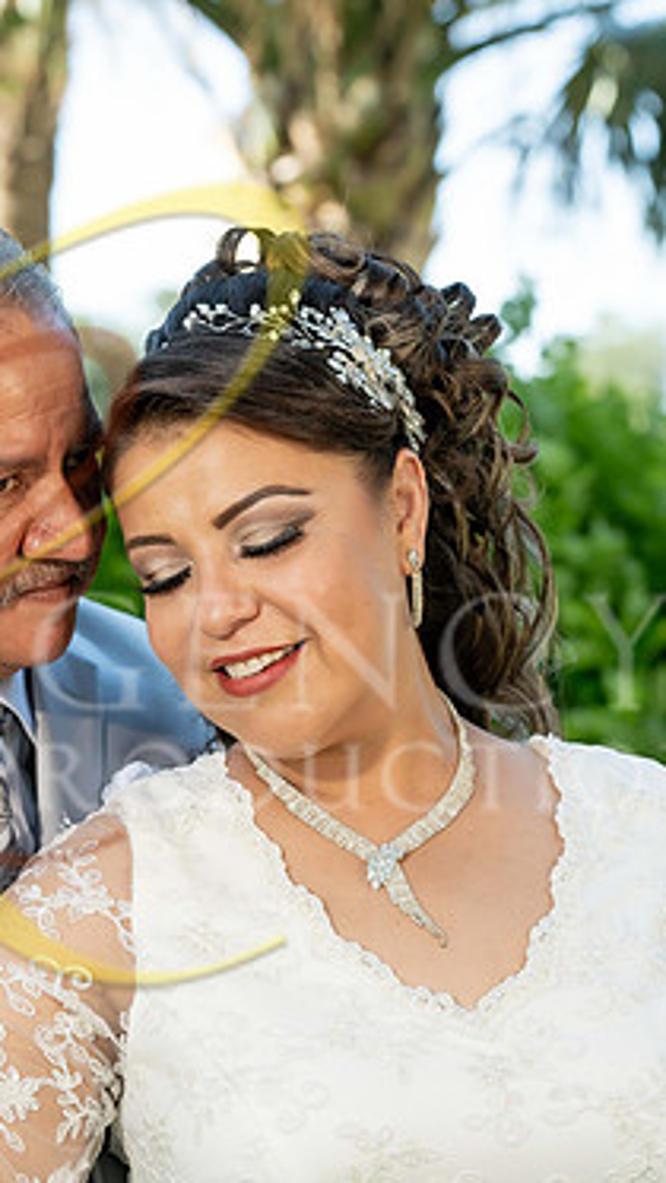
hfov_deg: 11.4
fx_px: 3326
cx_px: 57
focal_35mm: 106
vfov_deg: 20.2
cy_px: 585
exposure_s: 1/500
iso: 500
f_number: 4
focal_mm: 65
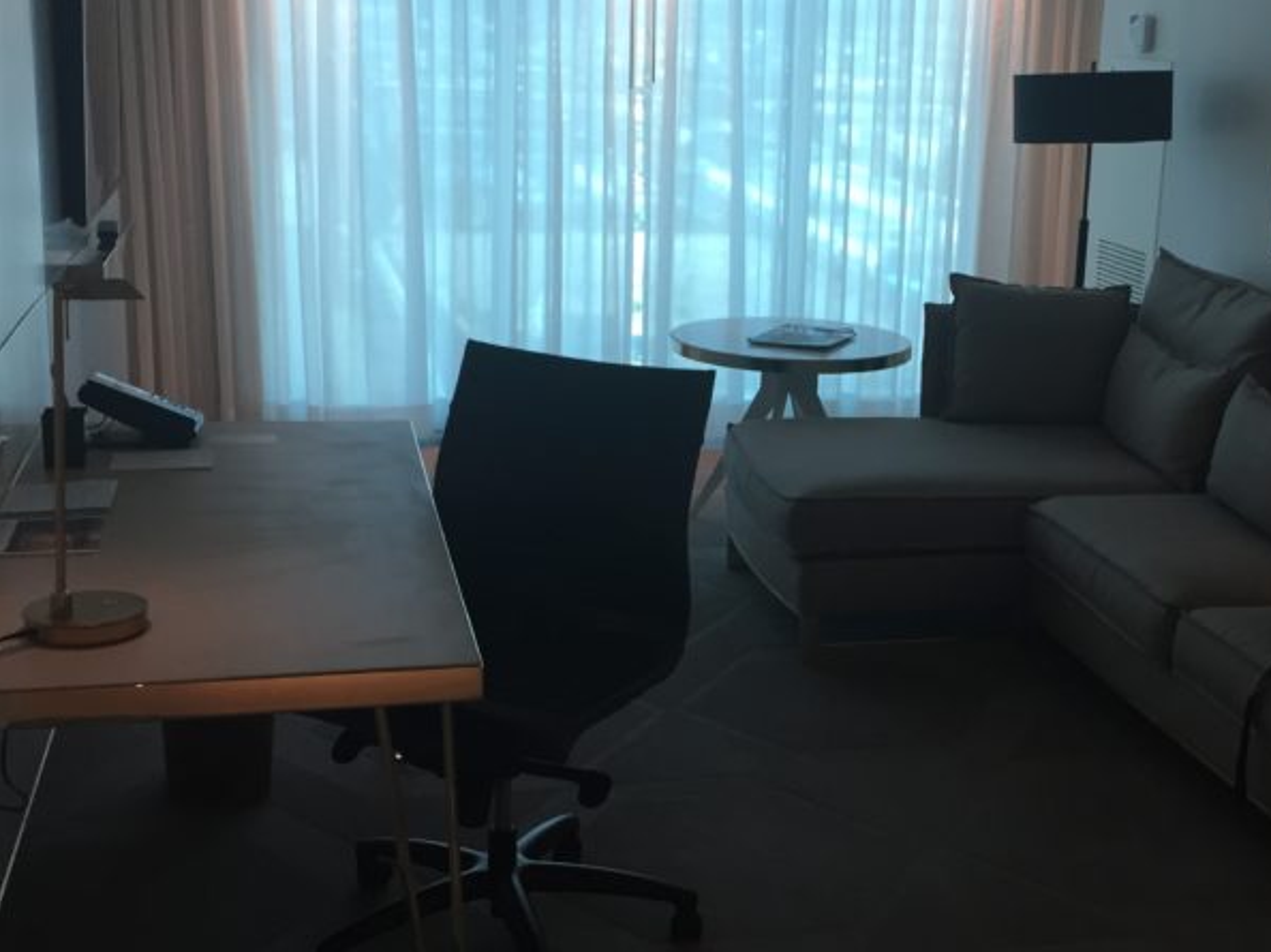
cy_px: 473
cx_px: 820
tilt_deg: -14.3
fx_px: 1835
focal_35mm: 50
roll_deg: -2.2
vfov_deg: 29.1
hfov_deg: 37.9
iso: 32
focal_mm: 4.15
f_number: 2.2
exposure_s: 1/30
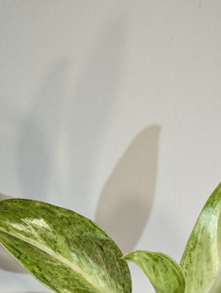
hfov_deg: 20.8
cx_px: 131
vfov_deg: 25.1
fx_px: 603
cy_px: 337
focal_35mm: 71
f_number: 1.85
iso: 69
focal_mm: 6.81
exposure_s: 1/222
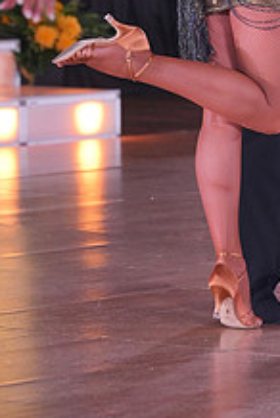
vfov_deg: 6.0
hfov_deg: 4.0
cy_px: -69
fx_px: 3954
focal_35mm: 340
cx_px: 302
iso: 1600
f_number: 4
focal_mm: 128
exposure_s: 1/400
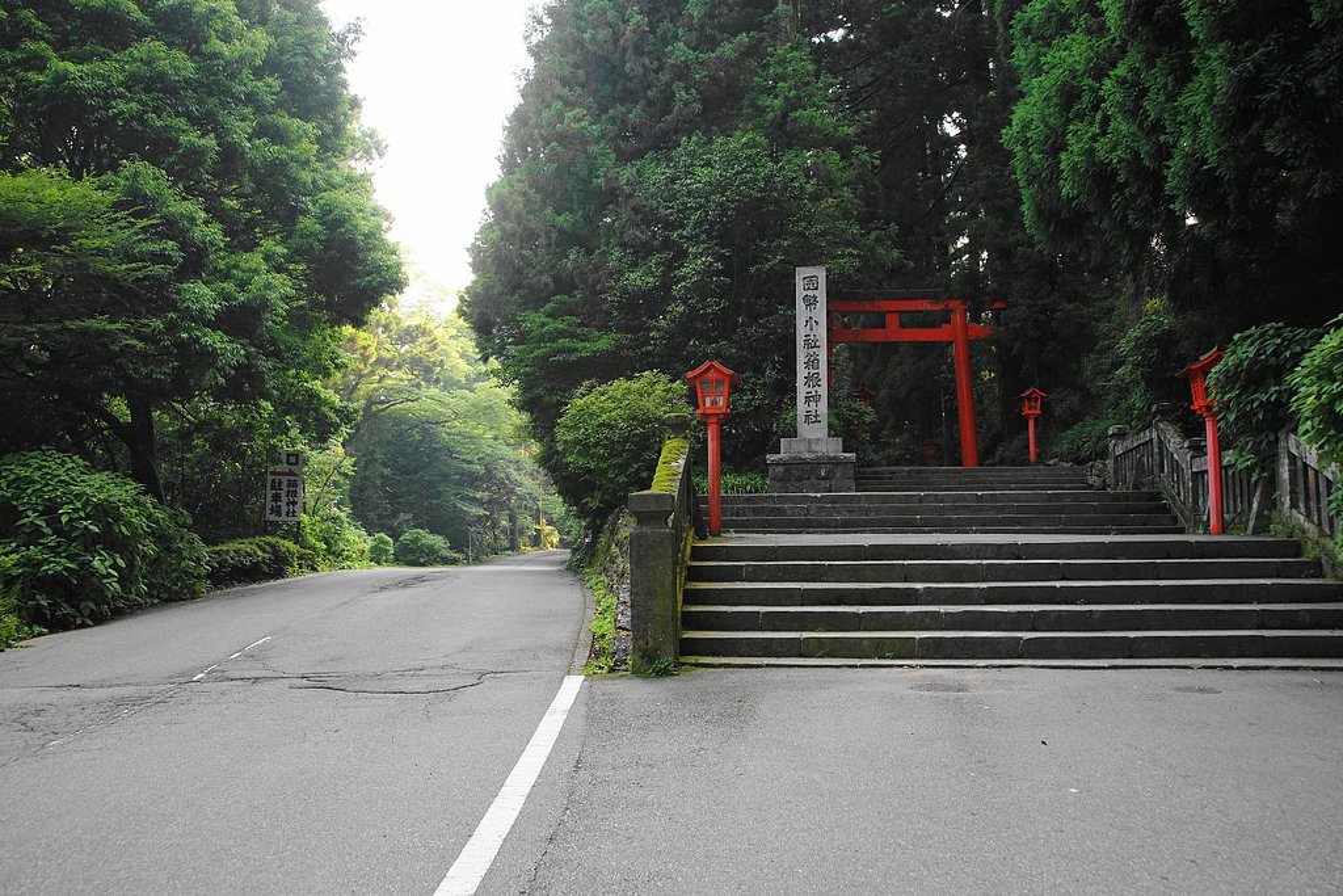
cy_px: 448
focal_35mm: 30
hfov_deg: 61.9
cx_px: 672
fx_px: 1119
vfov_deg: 43.6
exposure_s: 1/200
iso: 1000
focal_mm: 30
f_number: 7.1
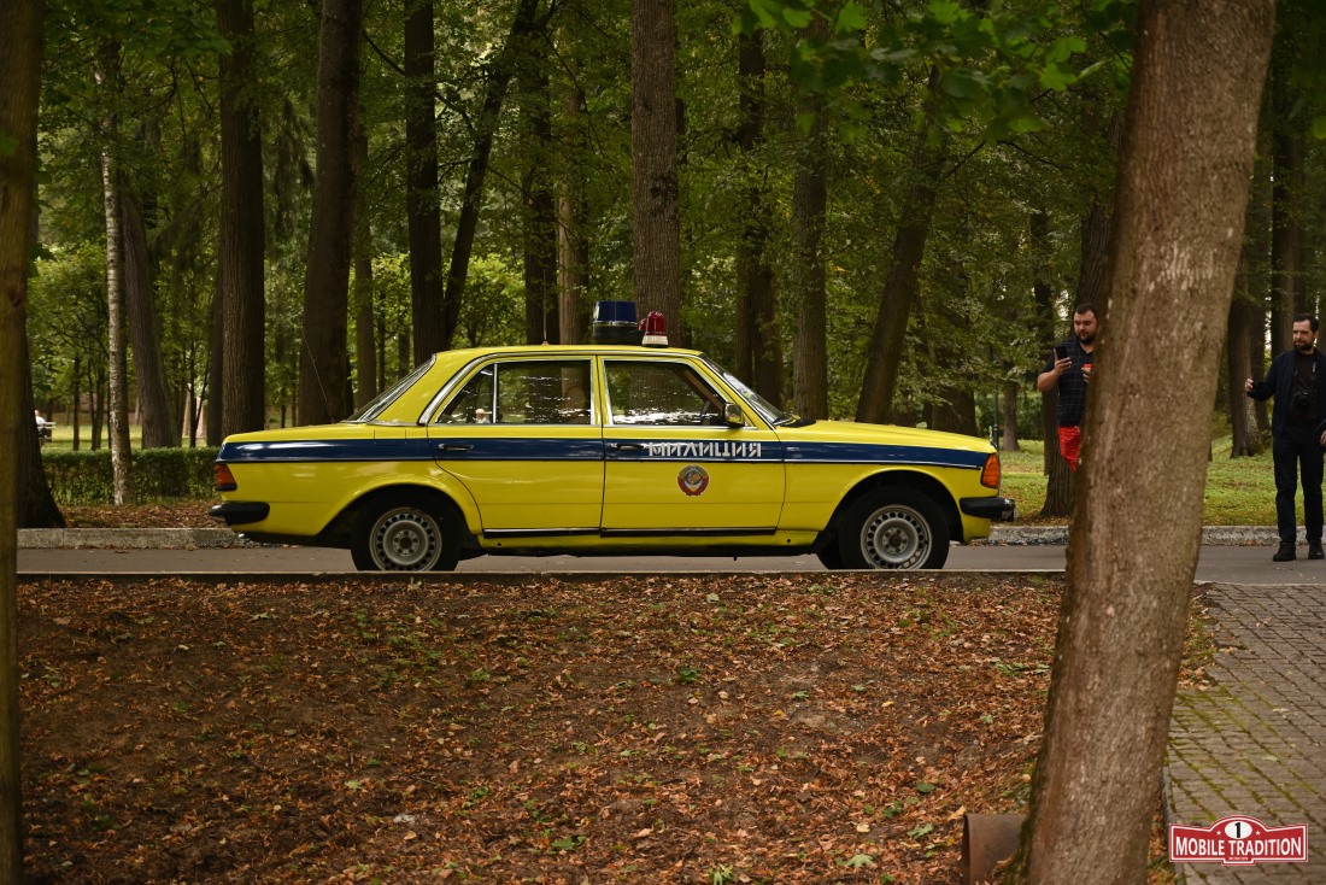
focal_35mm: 70
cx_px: 663
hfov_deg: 28.8
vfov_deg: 19.5
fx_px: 2579
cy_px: 442
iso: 500
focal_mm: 70
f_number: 4
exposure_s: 1/160
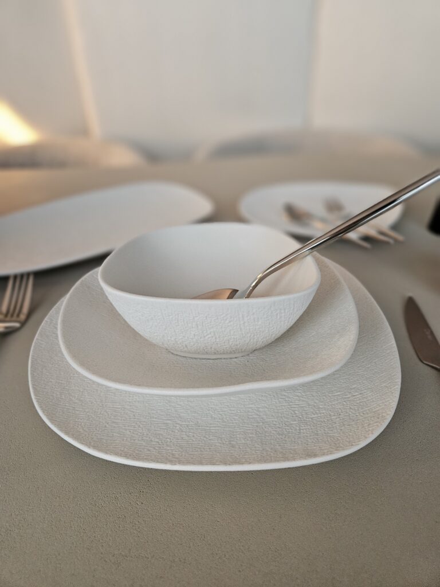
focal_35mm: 23
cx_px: 220
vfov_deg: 73.9
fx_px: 390
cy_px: 294
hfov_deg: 58.9
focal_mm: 5.4
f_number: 1.8
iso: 800
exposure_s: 1/120
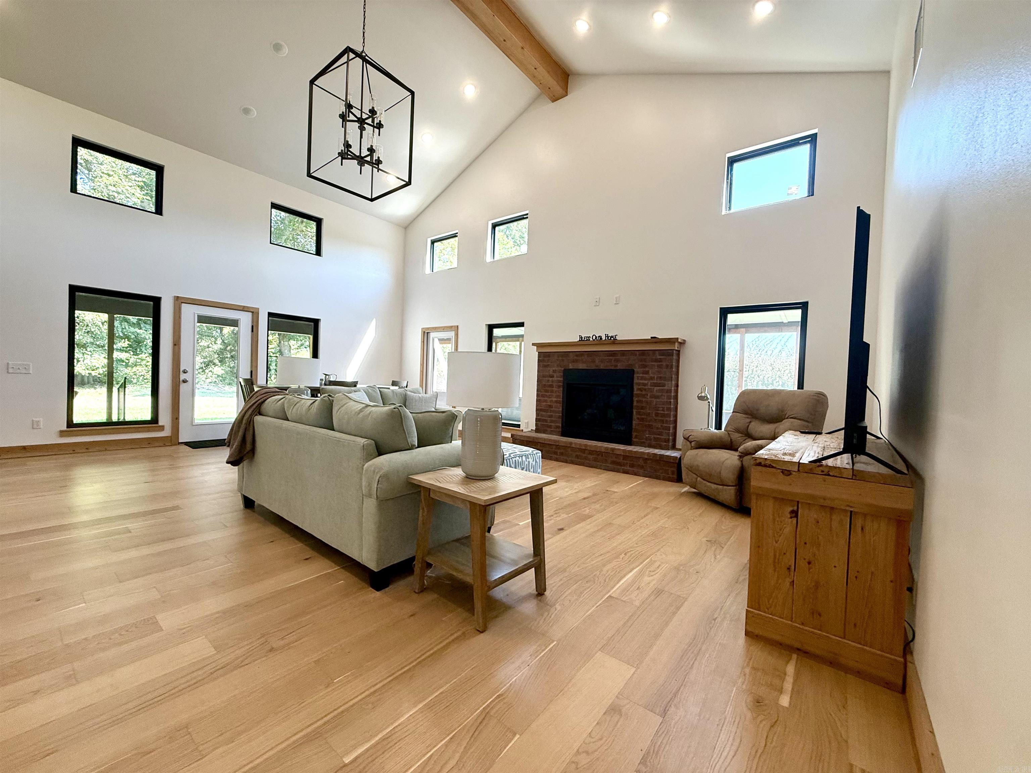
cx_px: 516
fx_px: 417
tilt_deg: -0.7
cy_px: 386
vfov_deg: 85.7
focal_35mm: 14
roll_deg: -2.2
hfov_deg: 102.1
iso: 125
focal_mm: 2.22
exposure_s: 1/120
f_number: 2.2
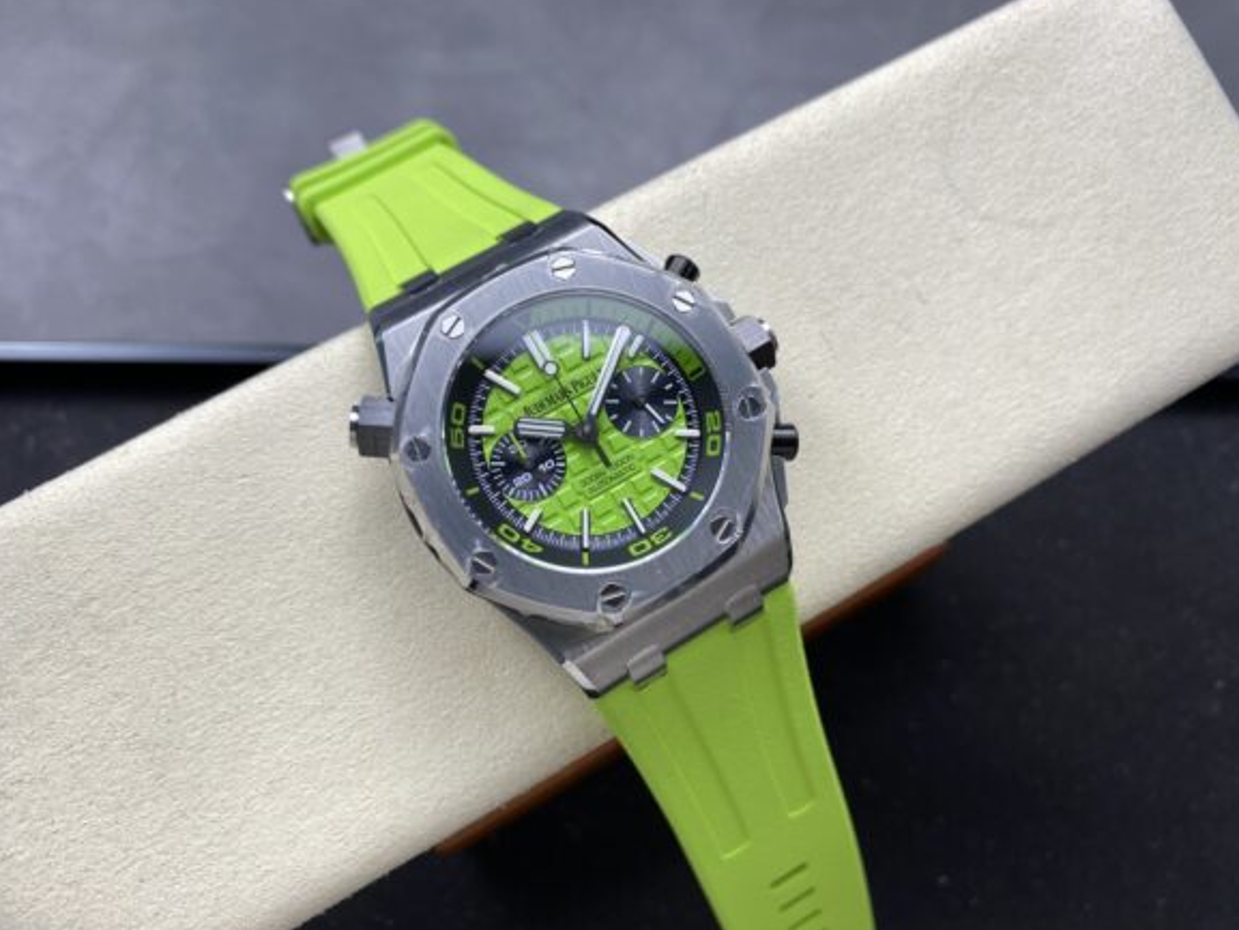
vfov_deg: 53.1
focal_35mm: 26
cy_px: 473
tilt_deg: -74.4
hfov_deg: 67.3
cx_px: 625
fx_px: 931
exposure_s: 1/195
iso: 32
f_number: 1.8
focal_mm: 4.25
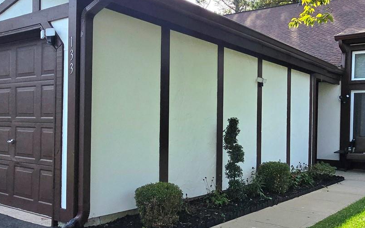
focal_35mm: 35
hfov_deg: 54.5
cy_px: 132
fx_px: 348
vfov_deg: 36.2
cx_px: 236
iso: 100
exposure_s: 1/5000
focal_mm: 2.2
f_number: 2.2
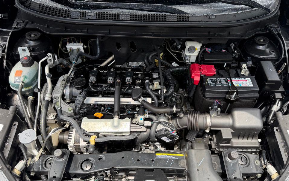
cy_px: 101
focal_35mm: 27
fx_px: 213
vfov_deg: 45.9
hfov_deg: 68.4
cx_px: 150
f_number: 1.78
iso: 100
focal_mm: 6.76
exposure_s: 1/805
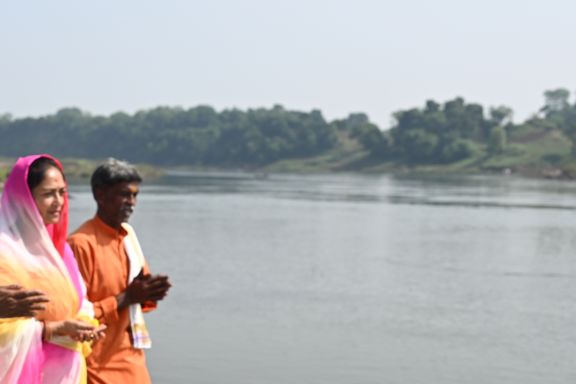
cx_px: 116
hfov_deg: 24.9
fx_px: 1280
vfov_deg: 16.9
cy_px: 335
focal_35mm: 80
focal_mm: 30
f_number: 4
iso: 200
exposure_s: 1/2000
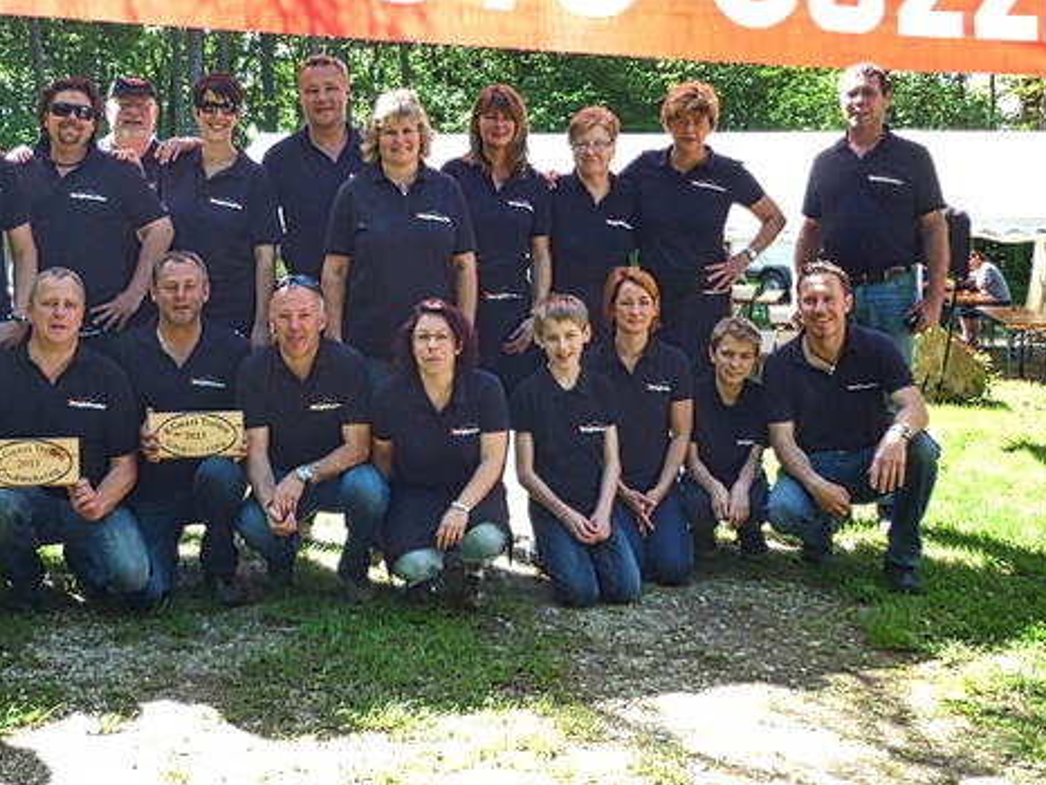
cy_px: 294
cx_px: 330
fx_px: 1391
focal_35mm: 46
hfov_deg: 40.6
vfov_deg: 31.4
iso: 80
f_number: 2.8
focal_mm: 5.5
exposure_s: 1/125
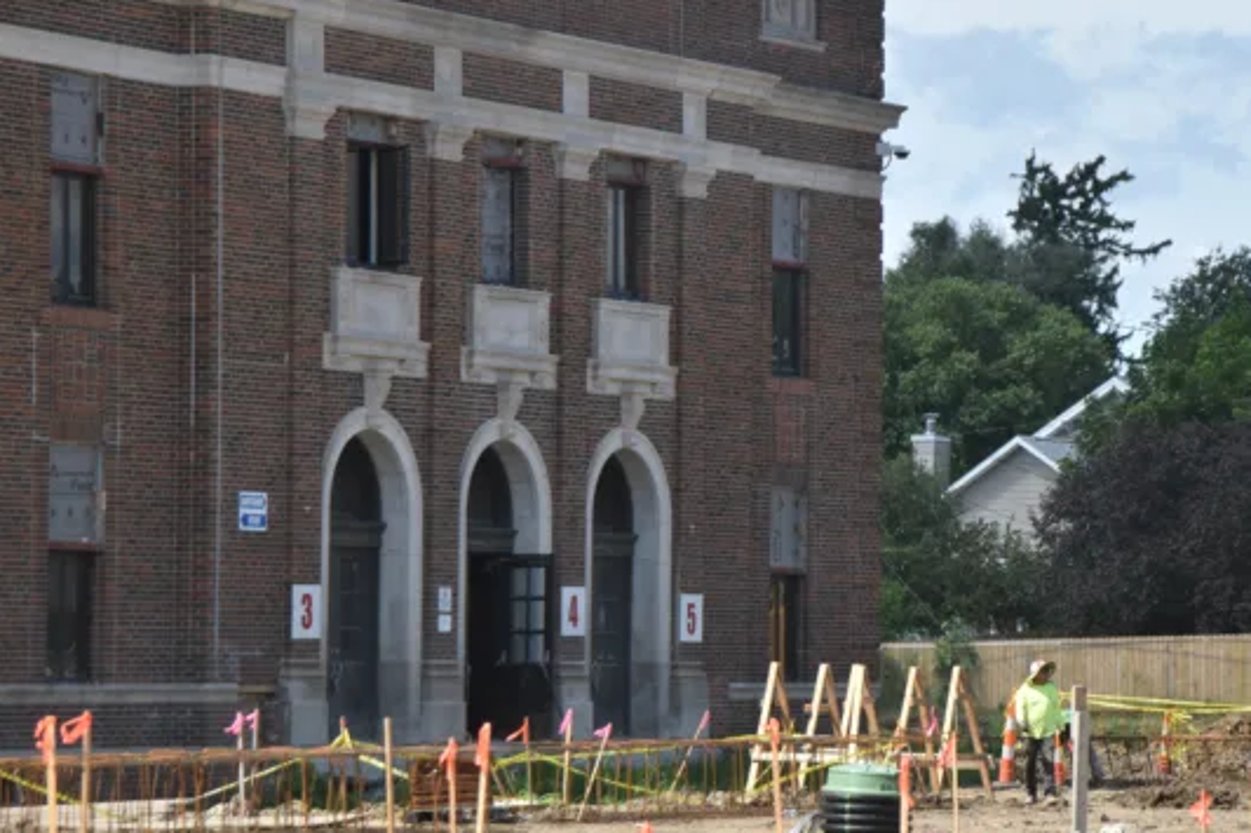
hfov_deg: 10.8
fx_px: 6600
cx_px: 826
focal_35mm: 190
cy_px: 382
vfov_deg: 7.2
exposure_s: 1/1250
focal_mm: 90
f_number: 5.6
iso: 400
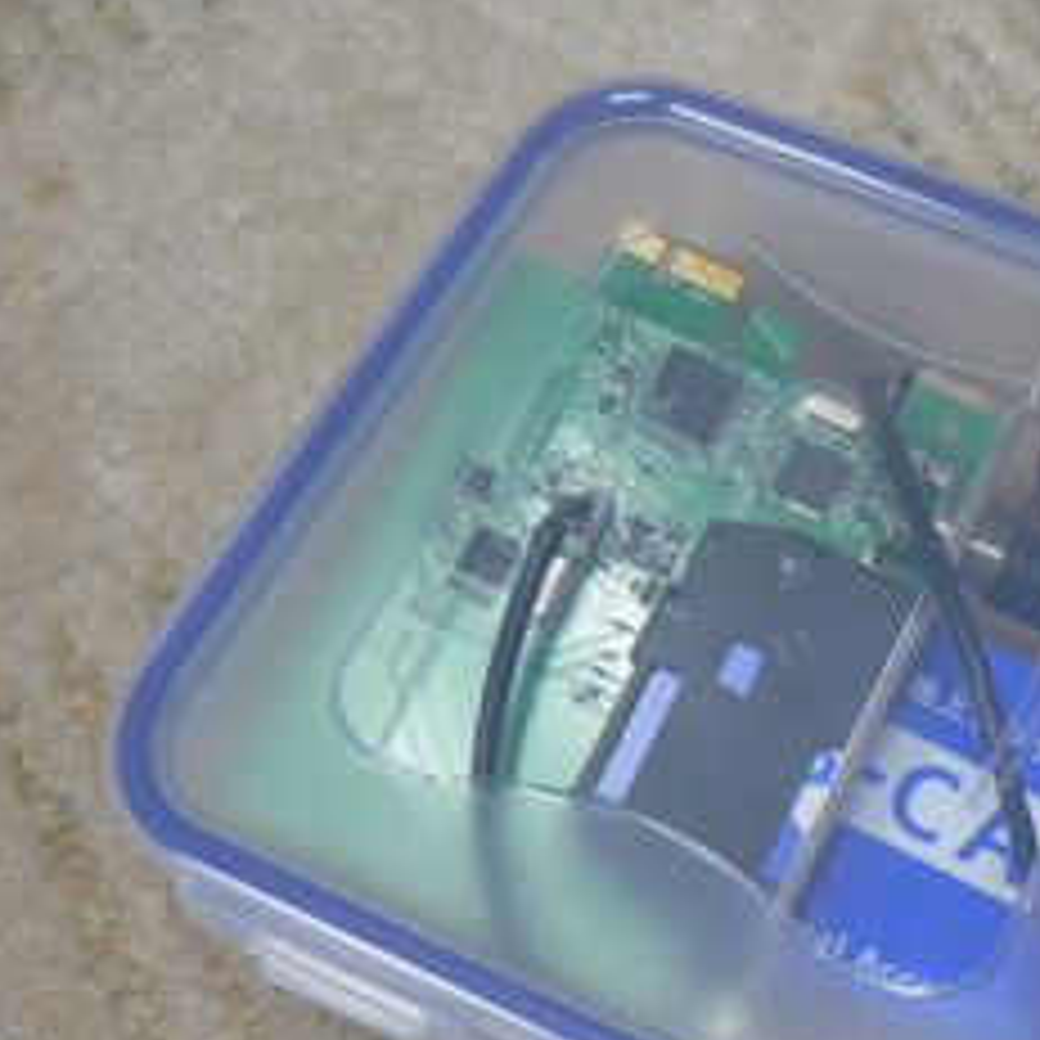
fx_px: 2107
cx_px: 927
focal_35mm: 62
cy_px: 635
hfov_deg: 26.8
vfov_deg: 27.6
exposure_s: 1/13
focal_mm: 6
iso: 200
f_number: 2.8
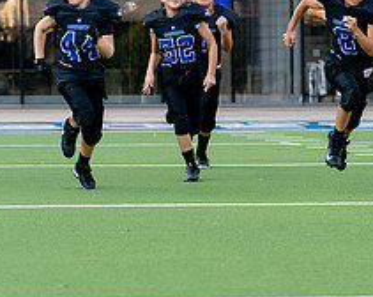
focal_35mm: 185
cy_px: 85
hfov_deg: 10.3
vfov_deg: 8.3
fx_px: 2039
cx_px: -97
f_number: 2
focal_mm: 50
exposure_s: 1/2000
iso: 400
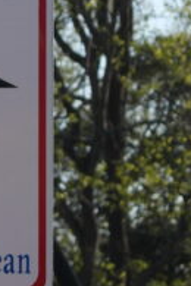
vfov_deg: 4.5
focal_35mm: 454
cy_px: -123
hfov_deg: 3.0
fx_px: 3613
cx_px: -115
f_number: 7.1
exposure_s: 1/250
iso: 100
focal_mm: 50
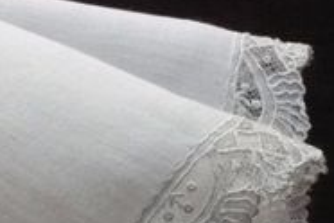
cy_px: 344
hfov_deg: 14.3
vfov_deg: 9.7
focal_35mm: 137
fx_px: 1271
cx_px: -120
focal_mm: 5.8
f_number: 2.8
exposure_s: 1/100
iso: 400
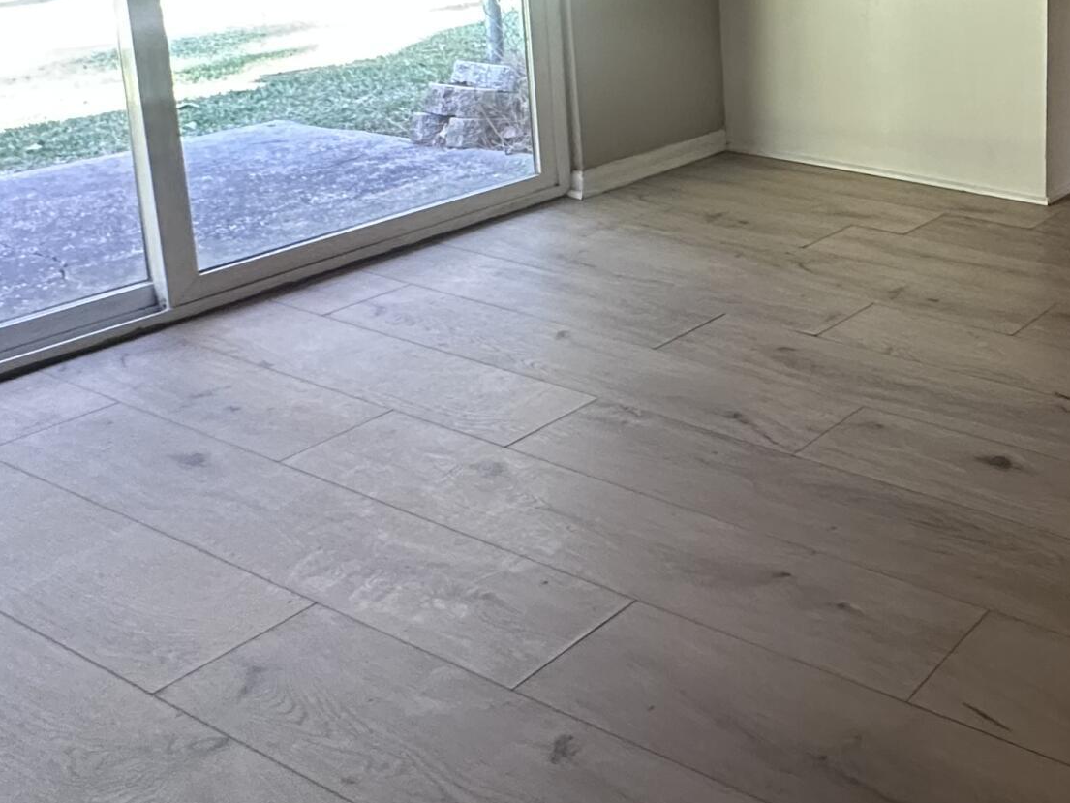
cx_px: 1218
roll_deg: -2.7
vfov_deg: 34.6
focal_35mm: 38
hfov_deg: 38.9
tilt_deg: -9.6
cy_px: 16
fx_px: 1175
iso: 500
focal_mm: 2.22
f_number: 2.2
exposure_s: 1/60
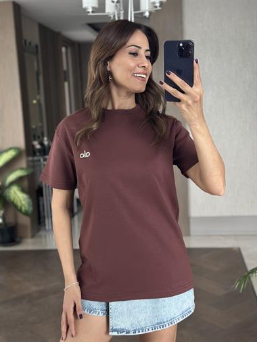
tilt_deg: -19.3
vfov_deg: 39.6
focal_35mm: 48
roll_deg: +3.9
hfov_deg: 30.3
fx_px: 475
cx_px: 128
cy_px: 171
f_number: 1.78
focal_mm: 6.86
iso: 400
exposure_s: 1/56
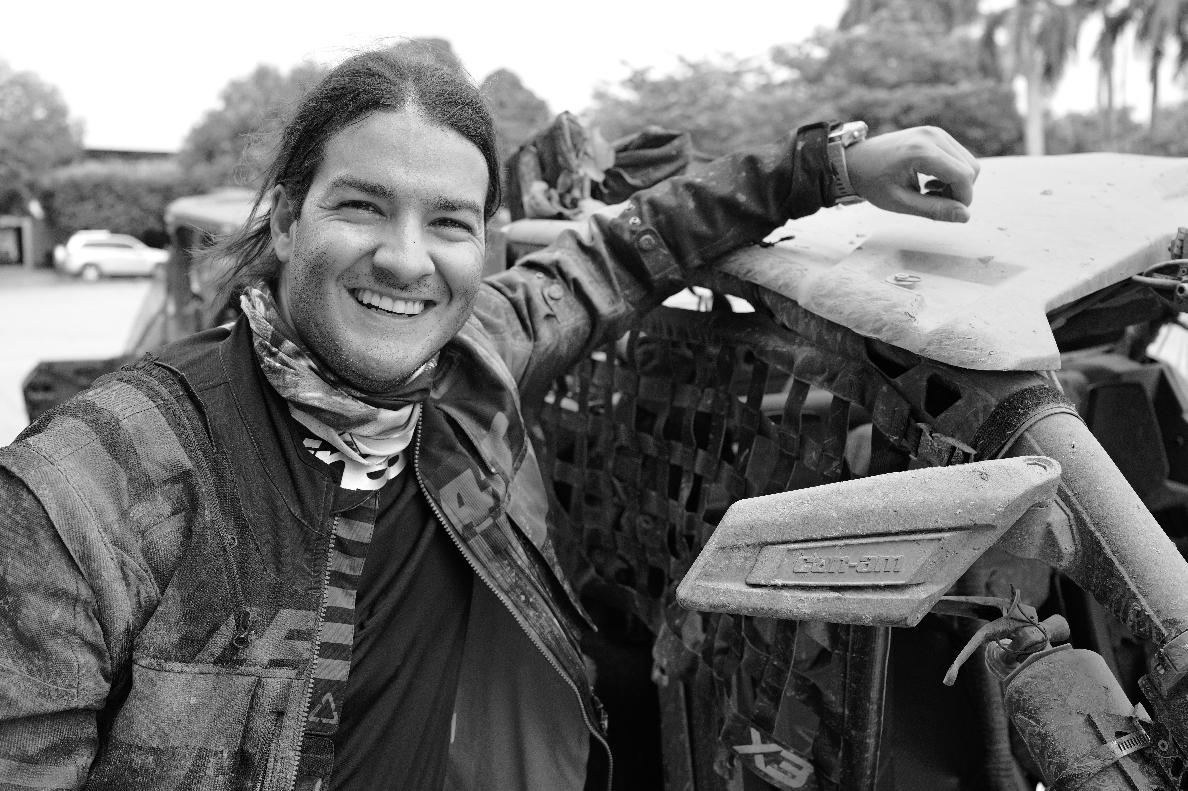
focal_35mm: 43
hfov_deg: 45.5
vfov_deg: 31.2
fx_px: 1418
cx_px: 594
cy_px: 396
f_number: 5.6
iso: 800
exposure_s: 1/800
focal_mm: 43
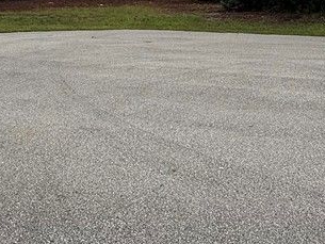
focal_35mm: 47
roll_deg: -0.3
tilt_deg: +6.0
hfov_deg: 40.4
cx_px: 158
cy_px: -59
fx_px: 441
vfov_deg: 26.9
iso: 50
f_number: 2.2
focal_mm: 2.22
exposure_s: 1/2320
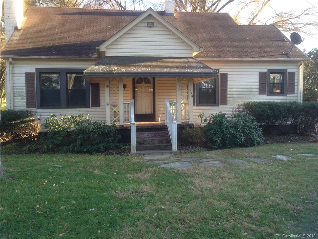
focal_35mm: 33
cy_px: 120
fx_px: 303
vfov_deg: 42.9
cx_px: 159
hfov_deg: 55.4
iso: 50
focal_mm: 4.12
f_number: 2.4
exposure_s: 1/120
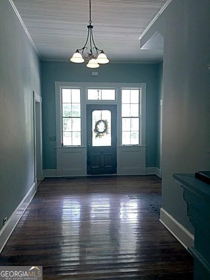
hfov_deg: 48.2
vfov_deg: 61.7
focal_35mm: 29
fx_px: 235
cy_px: 140
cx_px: 105
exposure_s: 1/30
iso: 32
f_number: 2.2
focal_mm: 4.15
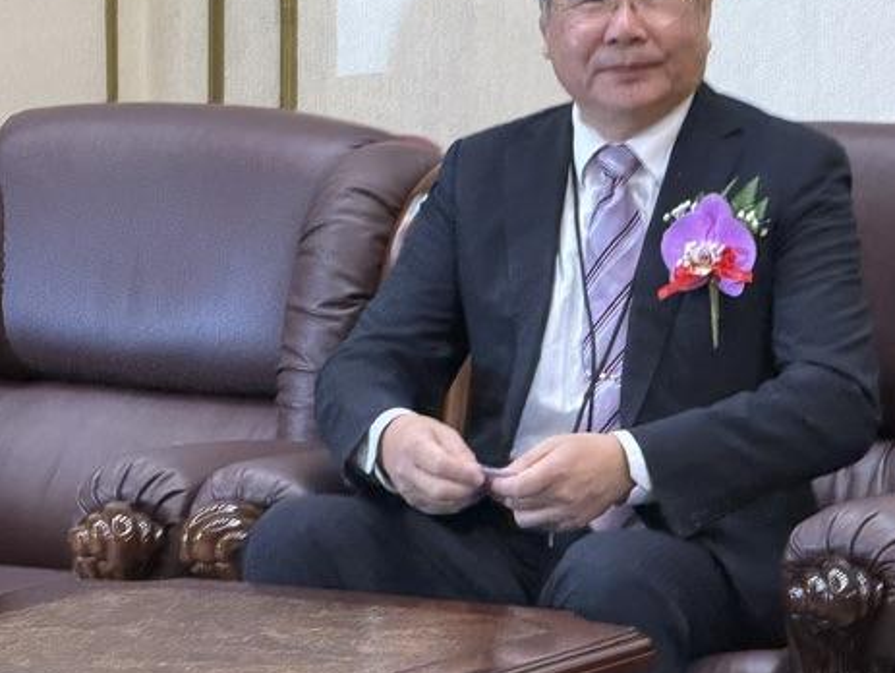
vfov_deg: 6.7
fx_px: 5718
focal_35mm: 221
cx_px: 493
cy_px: 280
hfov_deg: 8.9
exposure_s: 1/60
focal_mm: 16.89
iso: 640
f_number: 2.8
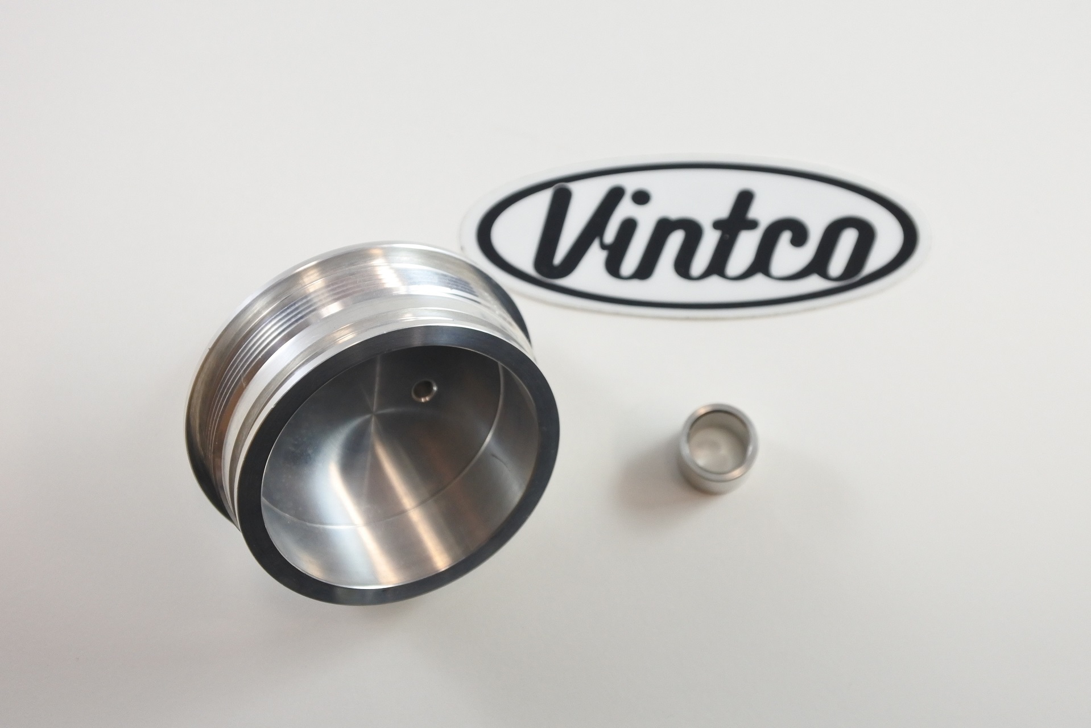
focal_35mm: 45
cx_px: 546
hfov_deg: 43.6
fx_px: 1364
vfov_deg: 29.9
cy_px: 364
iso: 560
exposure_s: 1/125
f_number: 4.5
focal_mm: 16.8
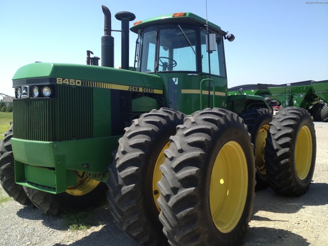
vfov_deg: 40.7
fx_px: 332
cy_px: 123
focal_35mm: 35
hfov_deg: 52.6
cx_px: 164
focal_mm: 4.28
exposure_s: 1/849
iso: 64
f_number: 2.4
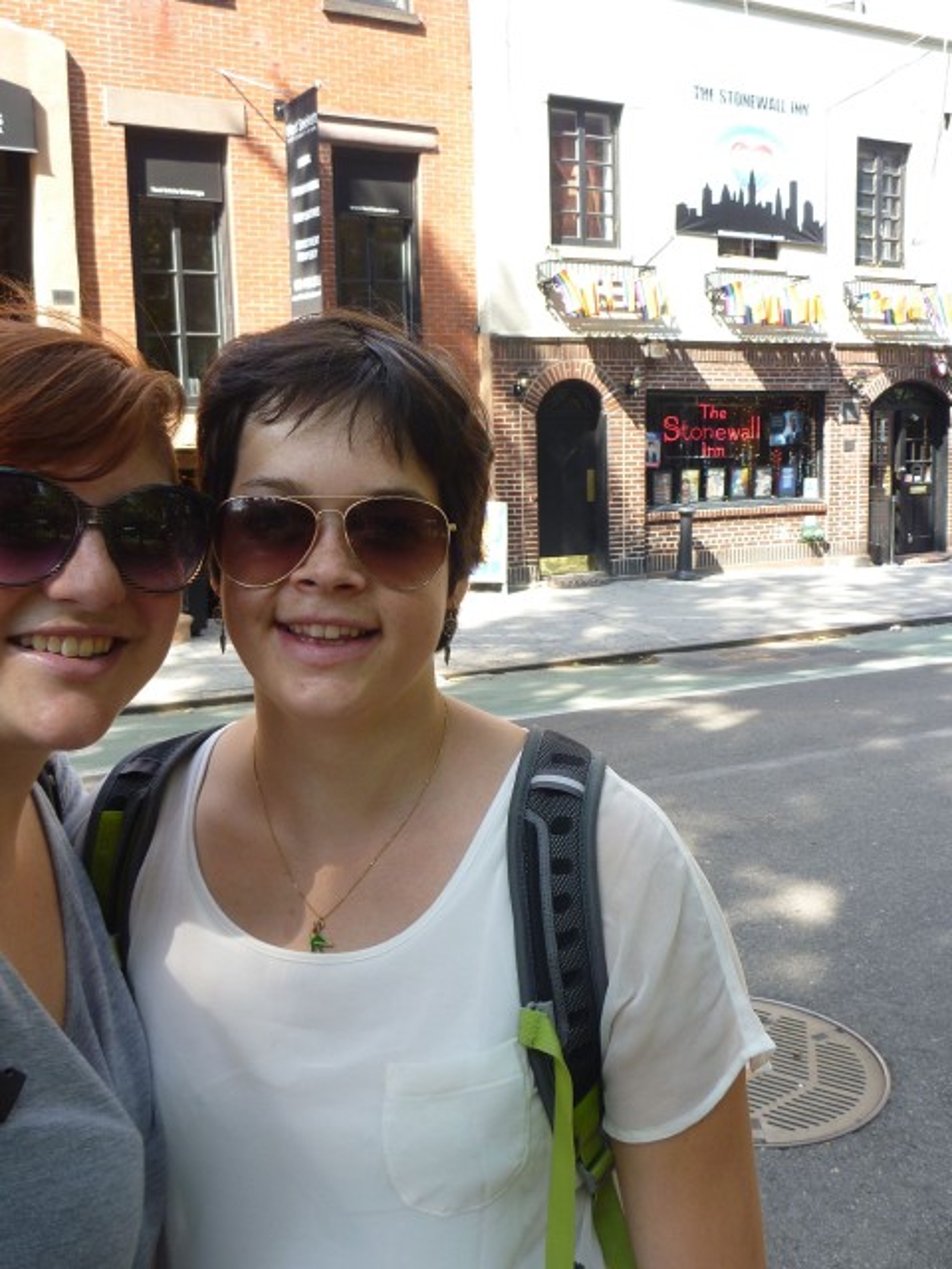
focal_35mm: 34
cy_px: 634
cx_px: 476
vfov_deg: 54.0
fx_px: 1247
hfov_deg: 41.8
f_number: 3.3
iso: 80
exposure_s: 1/80
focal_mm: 4.9
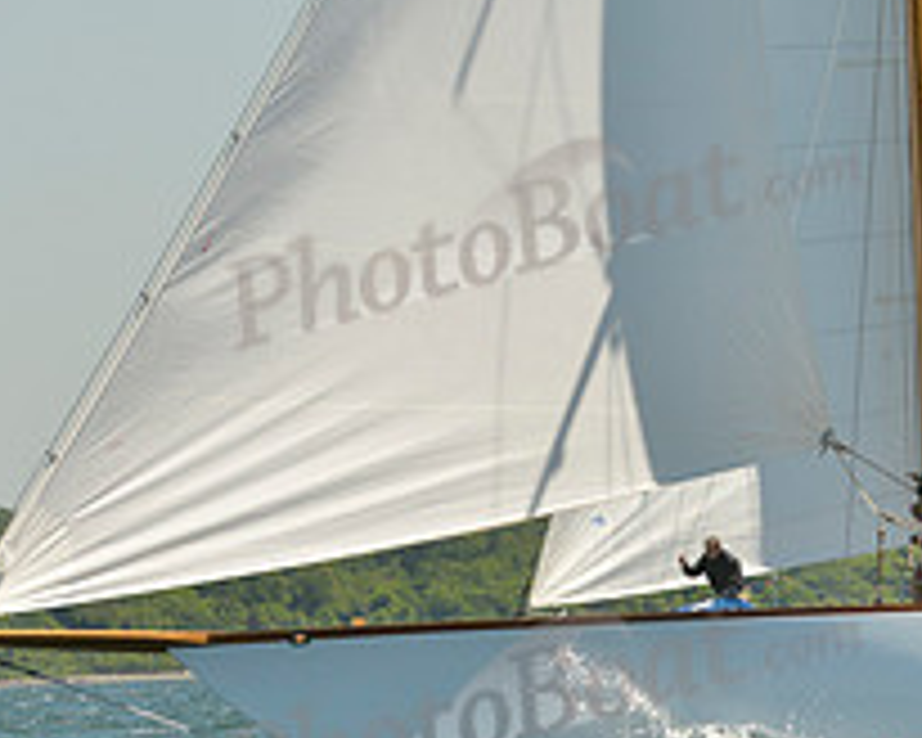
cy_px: 403
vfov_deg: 2.9
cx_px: 1097
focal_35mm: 532
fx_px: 14517
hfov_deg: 3.6
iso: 200
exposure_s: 1/800
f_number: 5.6
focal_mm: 200
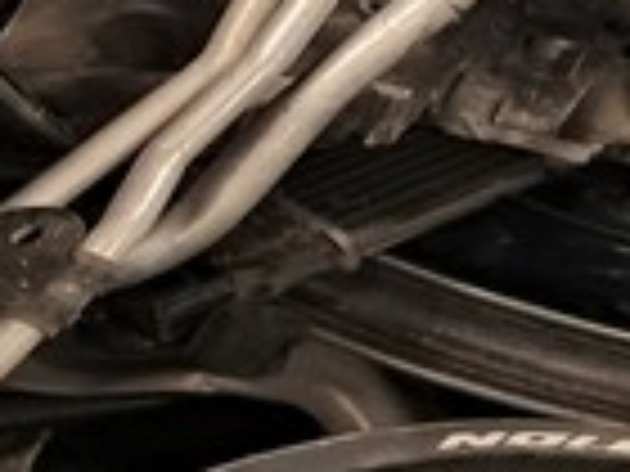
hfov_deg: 12.4
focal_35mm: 154
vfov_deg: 8.6
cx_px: 819
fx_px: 2803
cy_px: -733
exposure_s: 1/40
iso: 500
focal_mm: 4
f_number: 1.8
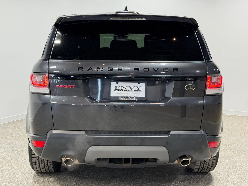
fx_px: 344
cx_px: 124
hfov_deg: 39.7
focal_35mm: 48
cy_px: 93
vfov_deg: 30.3
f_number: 1.78
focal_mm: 6.76
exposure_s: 1/120
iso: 125
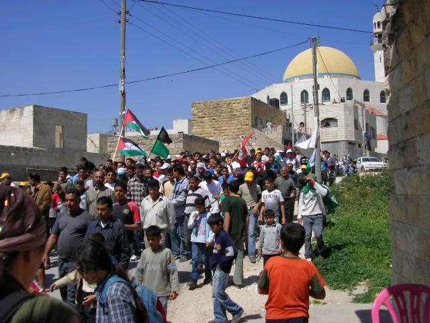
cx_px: 215
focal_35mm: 38
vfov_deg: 37.7
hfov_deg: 49.0
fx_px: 472
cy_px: 162
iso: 50
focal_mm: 5.8
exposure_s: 1/810
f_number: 4.1
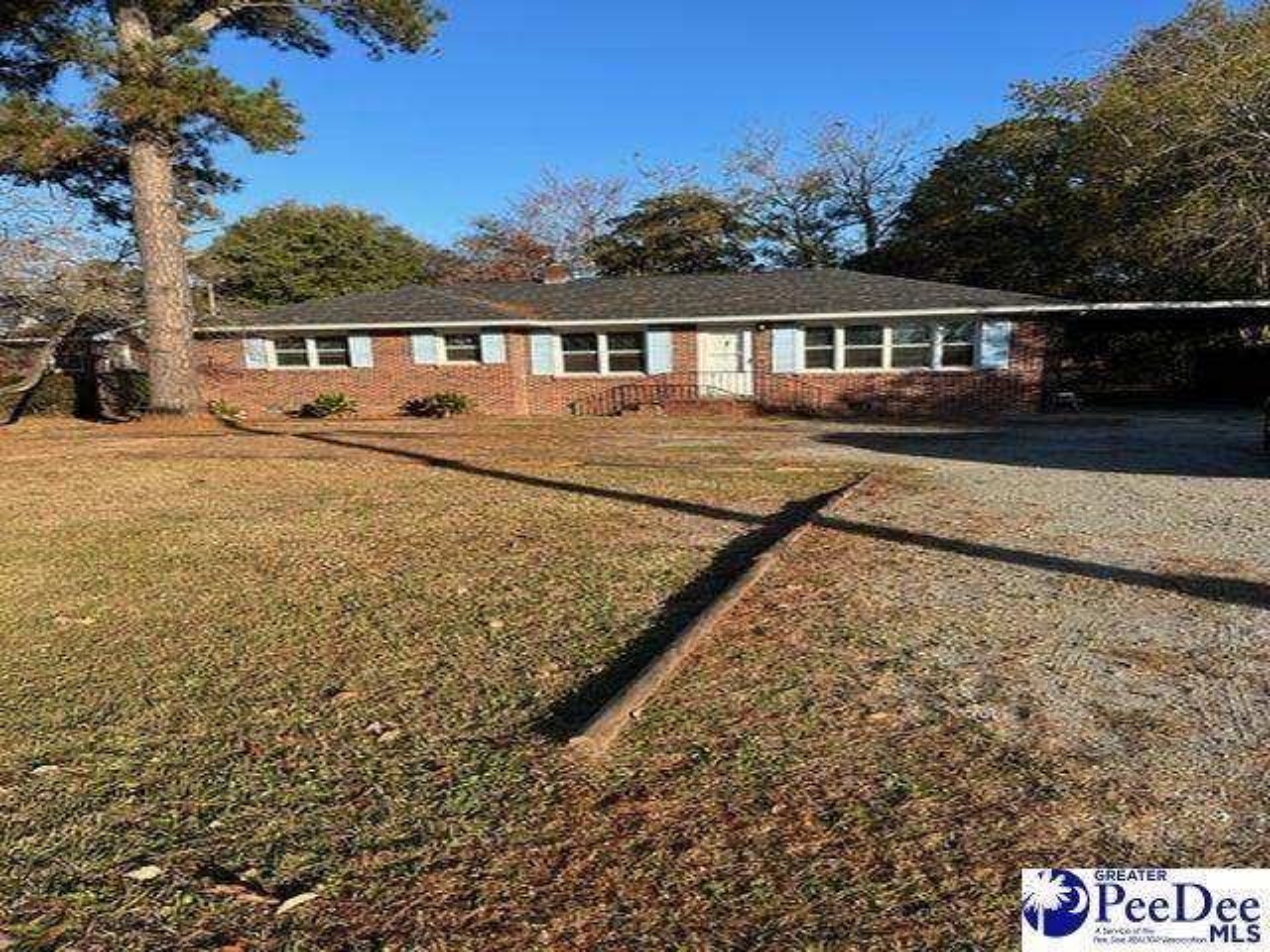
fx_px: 881
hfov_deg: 71.6
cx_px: 635
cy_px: 476
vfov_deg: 56.8
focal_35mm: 24
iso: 80
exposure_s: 1/2660
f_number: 1.78
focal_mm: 6.86
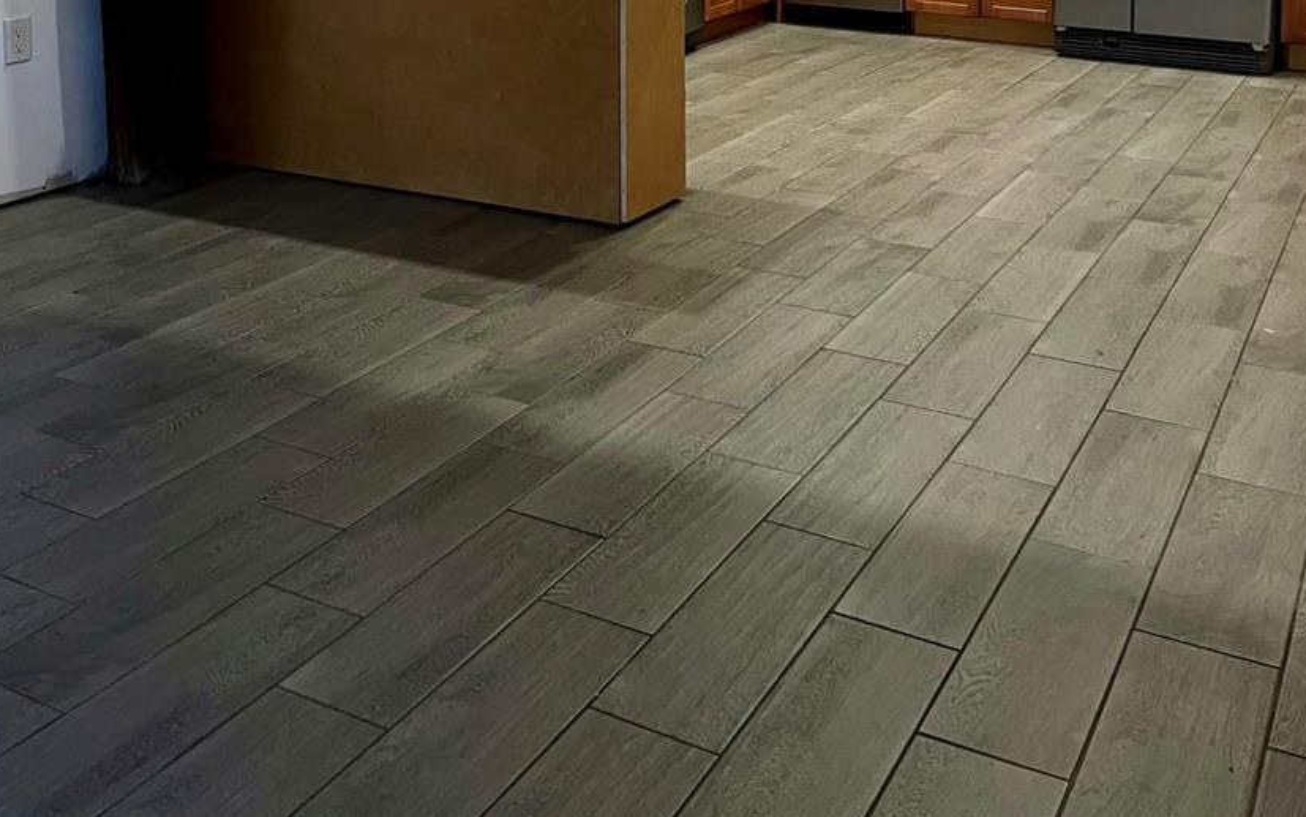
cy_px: -114
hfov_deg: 49.3
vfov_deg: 28.6
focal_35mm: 40
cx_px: 651
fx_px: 1424
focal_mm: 5.7
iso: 125
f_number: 1.5
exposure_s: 1/60
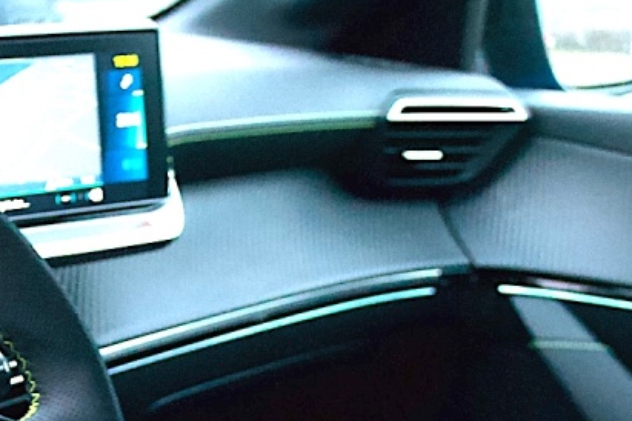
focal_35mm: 114
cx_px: -57
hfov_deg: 17.4
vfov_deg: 11.9
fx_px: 2001
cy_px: 418
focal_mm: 26
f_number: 4.2
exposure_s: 1/60
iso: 3200
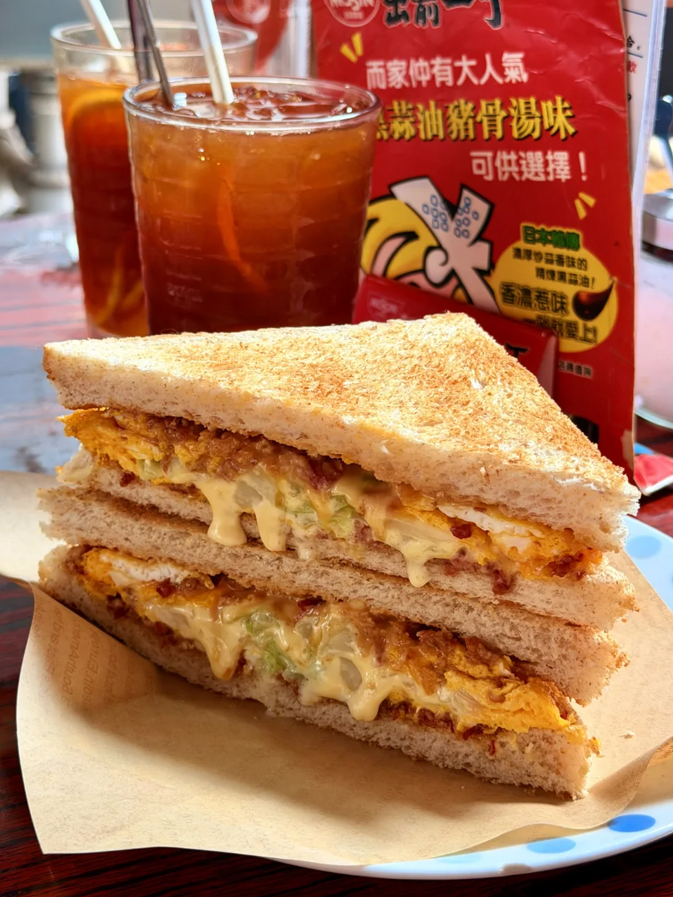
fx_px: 1374
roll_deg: +0.5
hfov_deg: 27.5
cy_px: 411
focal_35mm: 53
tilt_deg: -21.0
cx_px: 319
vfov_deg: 36.1
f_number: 1.78
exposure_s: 1/60
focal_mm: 6.76
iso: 125
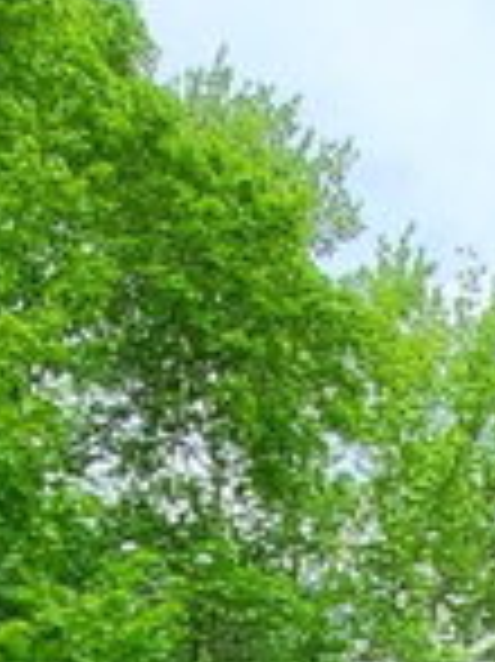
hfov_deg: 21.5
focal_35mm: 68
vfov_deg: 19.0
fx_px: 1298
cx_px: 342
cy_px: 1288
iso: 50
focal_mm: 1.13
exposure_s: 1/254
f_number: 2.2
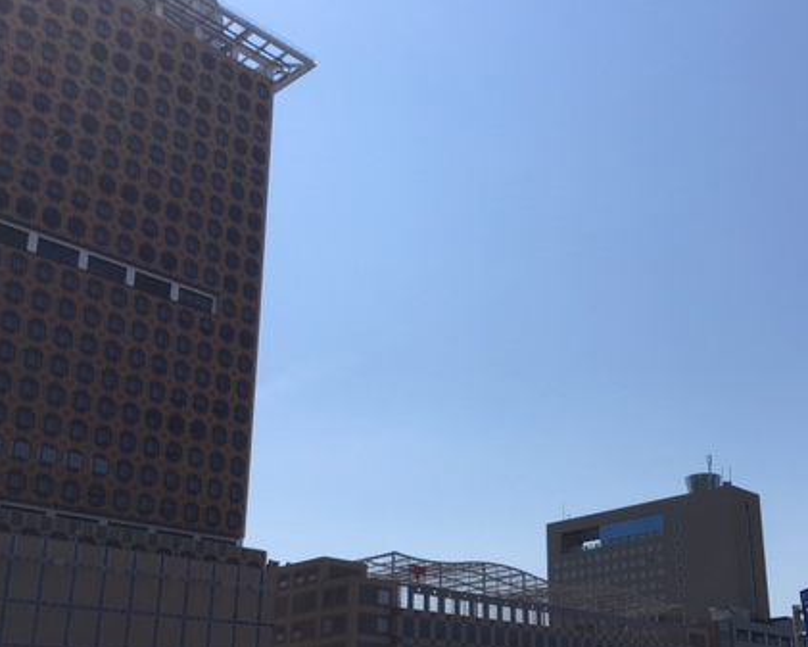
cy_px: 443
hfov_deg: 42.1
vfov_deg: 34.5
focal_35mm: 43
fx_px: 1029
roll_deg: +0.7
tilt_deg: +18.3
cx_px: 566
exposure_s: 1/2959
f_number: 2.2
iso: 25
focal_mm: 4.15
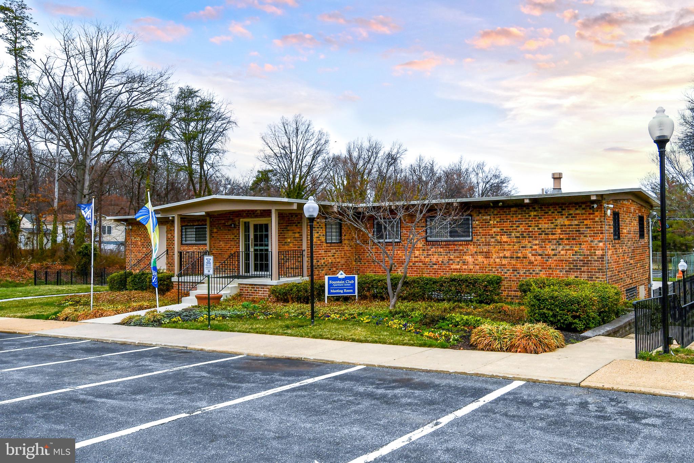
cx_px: 347
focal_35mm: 21
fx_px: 405
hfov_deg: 81.2
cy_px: 232
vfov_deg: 59.5
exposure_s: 1/320
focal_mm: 14
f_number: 9
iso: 100
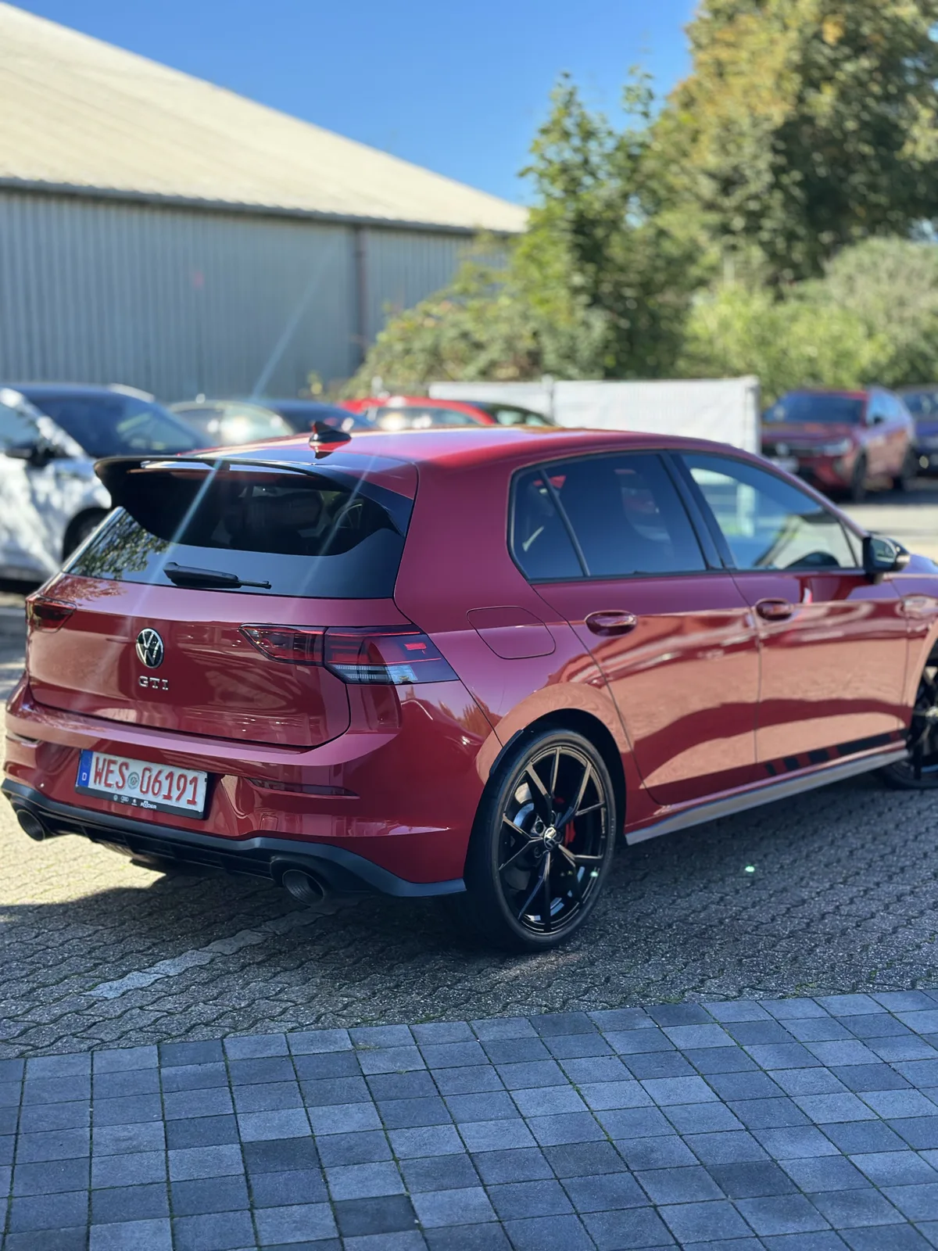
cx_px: 469
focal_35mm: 48
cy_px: 626
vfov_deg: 39.7
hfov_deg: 30.3
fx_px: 1734
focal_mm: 6.86
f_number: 1.78
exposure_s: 1/2114
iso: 80
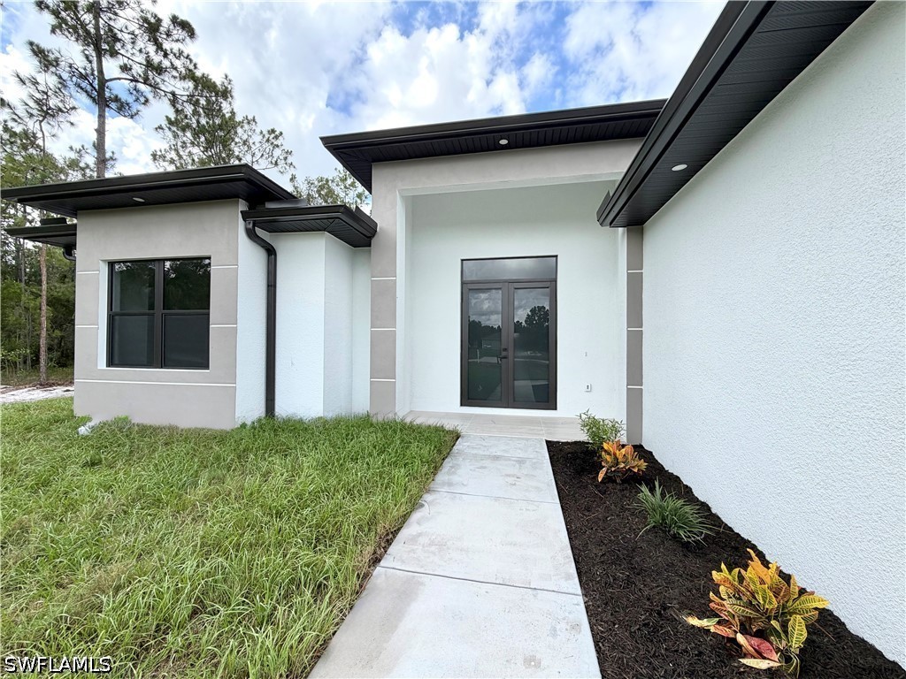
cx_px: 453
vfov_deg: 85.7
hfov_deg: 102.1
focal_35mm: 14
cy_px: 340
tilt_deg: +1.9
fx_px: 366
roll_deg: +0.1
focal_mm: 2.22
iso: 40
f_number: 2.2
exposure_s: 1/770
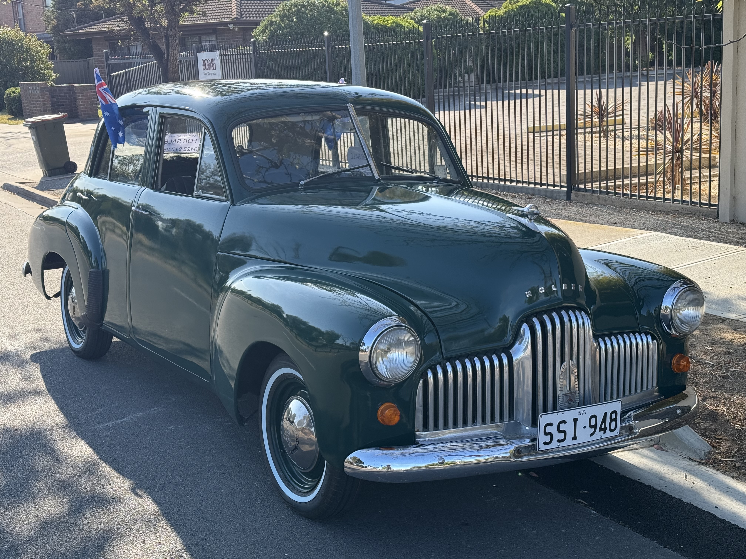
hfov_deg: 39.7
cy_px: 280
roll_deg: +2.6
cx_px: 373
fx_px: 1034
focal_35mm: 48
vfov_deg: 30.3
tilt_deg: -13.0
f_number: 1.78
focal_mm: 6.76
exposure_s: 1/1041
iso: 64
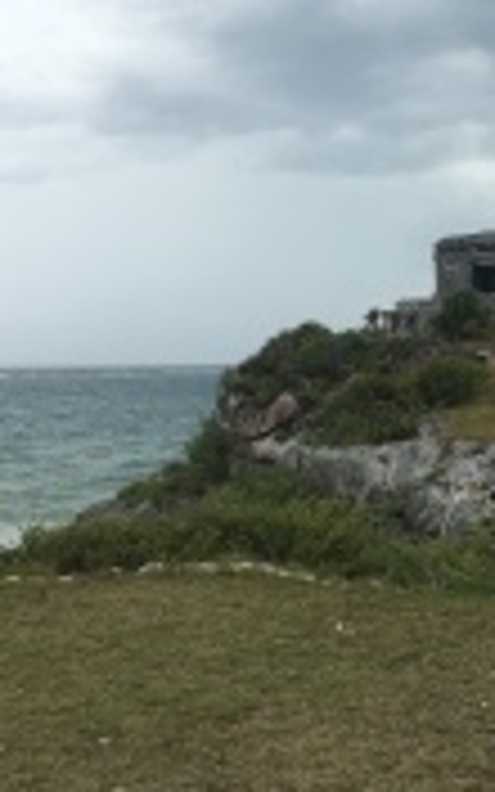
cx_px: 446
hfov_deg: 19.9
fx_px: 1381
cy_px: 351
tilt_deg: +0.9
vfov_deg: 32.0
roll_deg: +0.6
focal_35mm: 64
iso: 25
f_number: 2.2
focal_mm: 4.15
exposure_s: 1/1479
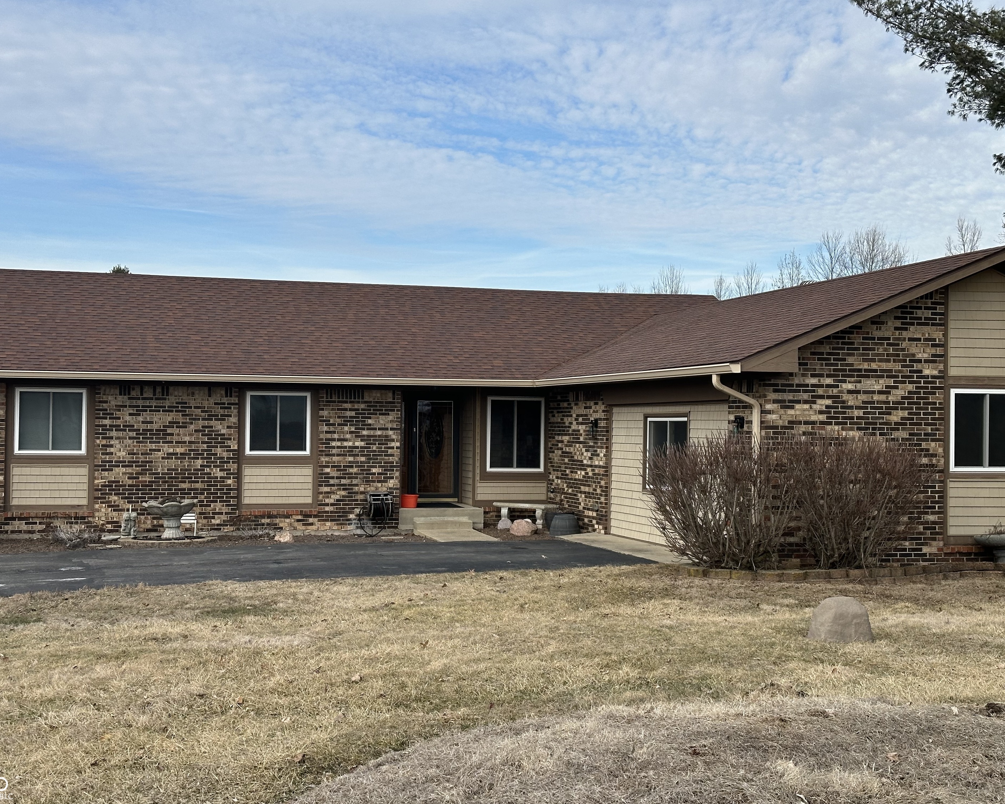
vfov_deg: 29.7
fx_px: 1517
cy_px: 399
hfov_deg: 36.7
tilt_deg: +0.6
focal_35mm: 51
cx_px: 508
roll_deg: -0.4
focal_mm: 6.86
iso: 64
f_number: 1.78
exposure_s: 1/2304
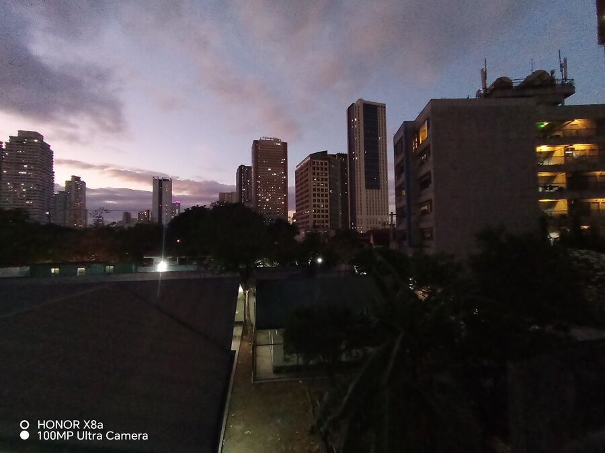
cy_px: 226
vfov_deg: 74.7
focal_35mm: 17
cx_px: 302
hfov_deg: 91.0
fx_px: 297
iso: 1740
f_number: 2.2
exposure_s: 1/20
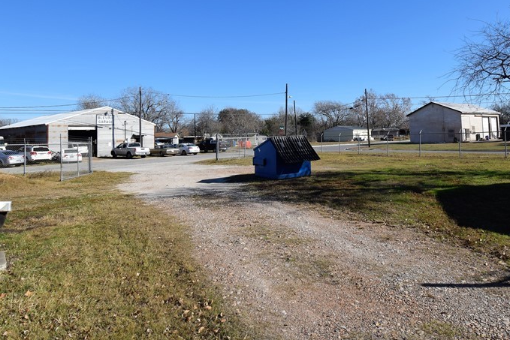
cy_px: 113
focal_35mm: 24
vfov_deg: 52.1
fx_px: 340
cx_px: 297
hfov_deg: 73.2
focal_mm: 10
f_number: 9
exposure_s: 1/320
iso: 200
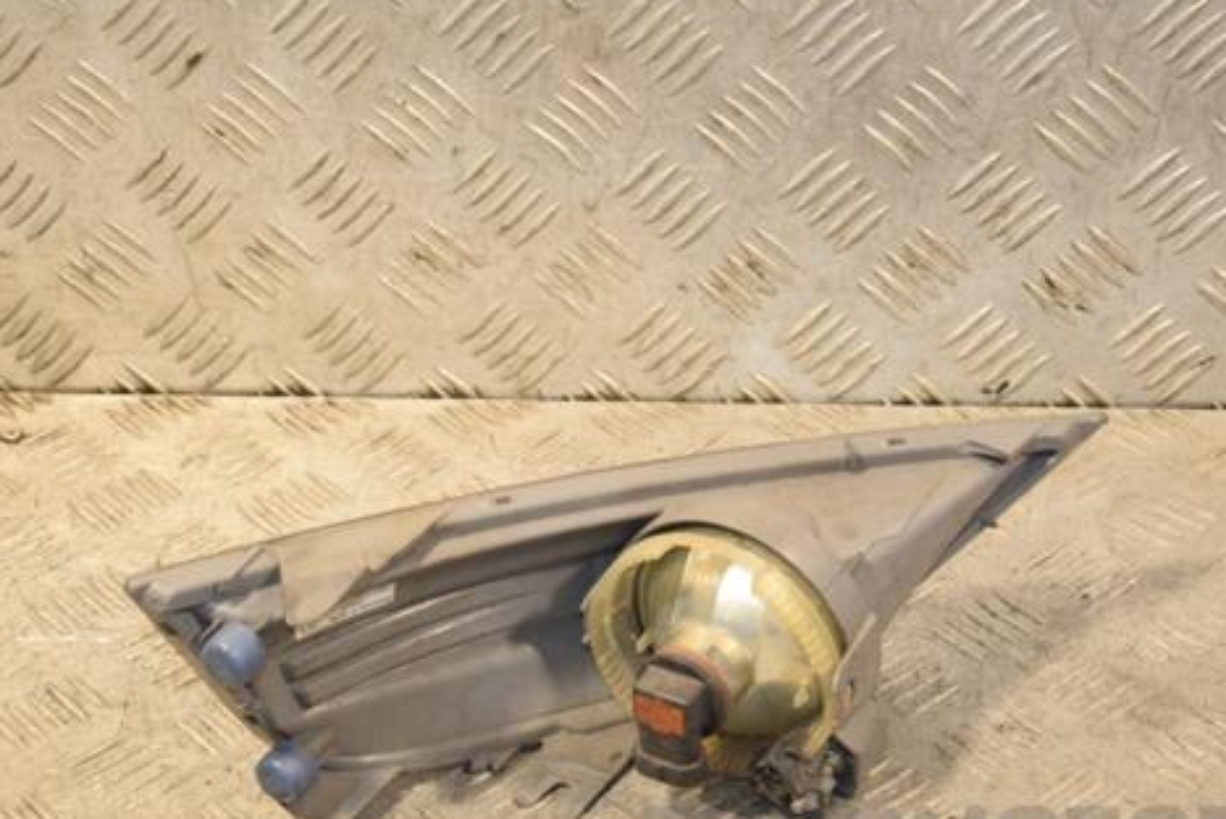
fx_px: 2952
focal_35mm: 87
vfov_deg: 15.8
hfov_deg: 23.5
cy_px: 496
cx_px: 591
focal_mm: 45
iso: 800
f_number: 5.6
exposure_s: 1/200
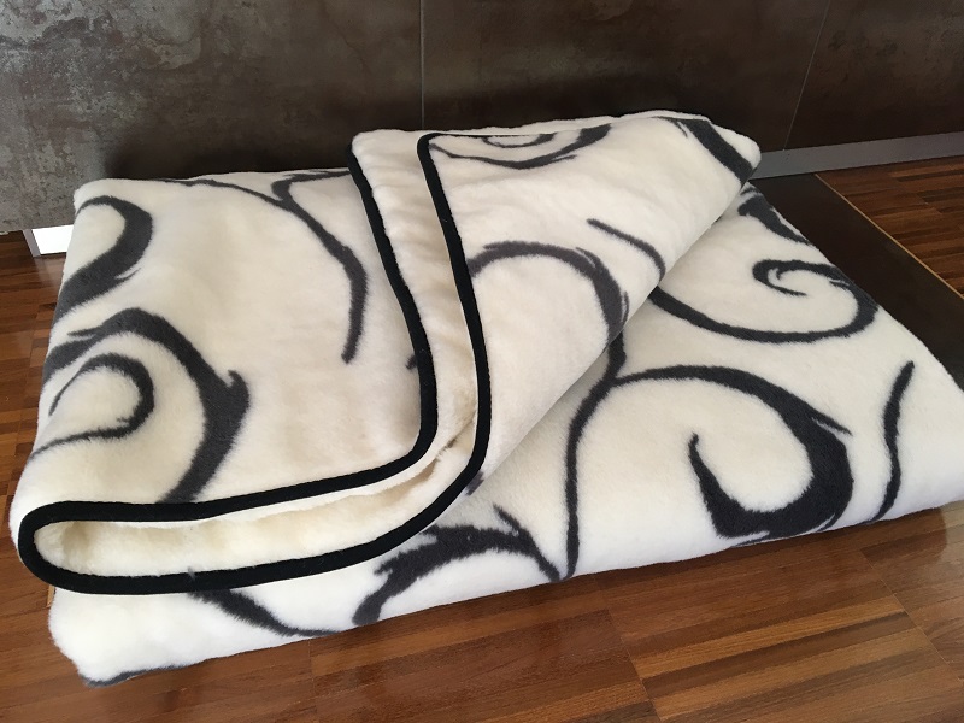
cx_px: 482
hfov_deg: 61.7
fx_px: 808
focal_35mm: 29
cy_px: 362
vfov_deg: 48.2
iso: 100
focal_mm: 4.15
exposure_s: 1/33
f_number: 2.2
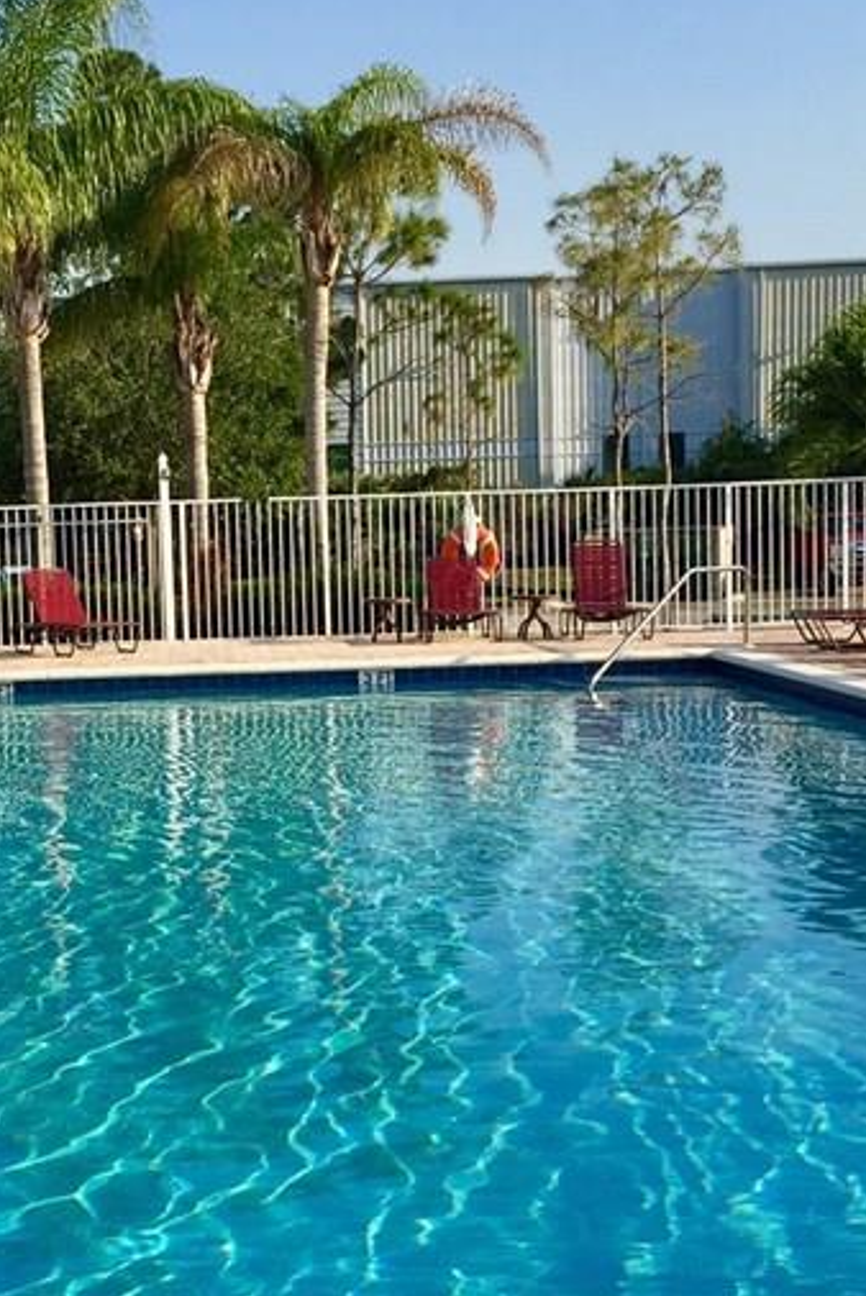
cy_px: 807
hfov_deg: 21.9
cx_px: 149
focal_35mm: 61
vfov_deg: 32.7
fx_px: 2198
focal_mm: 4.15
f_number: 2.2
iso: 32
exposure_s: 1/1522
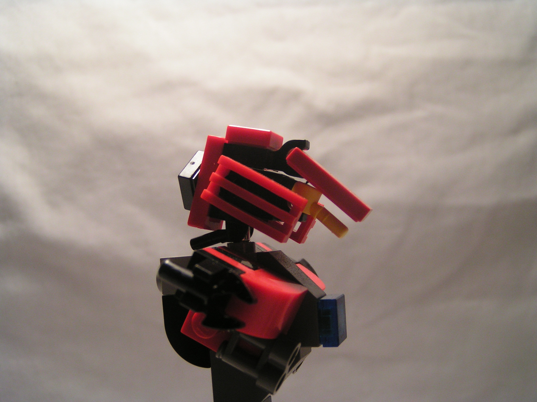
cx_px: 268
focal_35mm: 41
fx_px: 636
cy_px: 201
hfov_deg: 45.8
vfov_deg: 35.1
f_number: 2.8
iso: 100
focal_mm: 6.3
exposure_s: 1/50
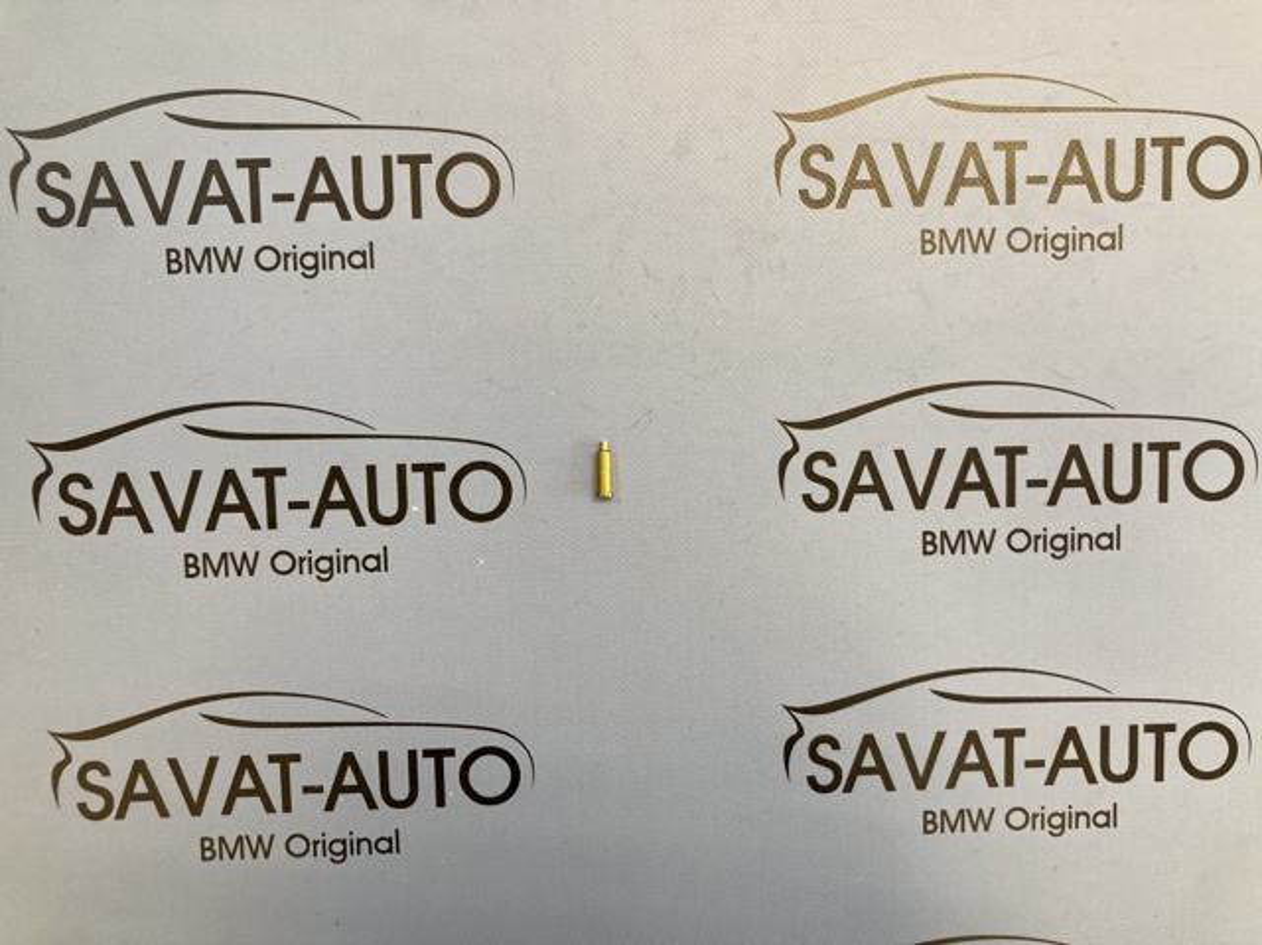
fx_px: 1020
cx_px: 631
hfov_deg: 63.5
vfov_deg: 49.7
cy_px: 472
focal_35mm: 28
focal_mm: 3.99
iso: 80
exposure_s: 1/102
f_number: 1.8
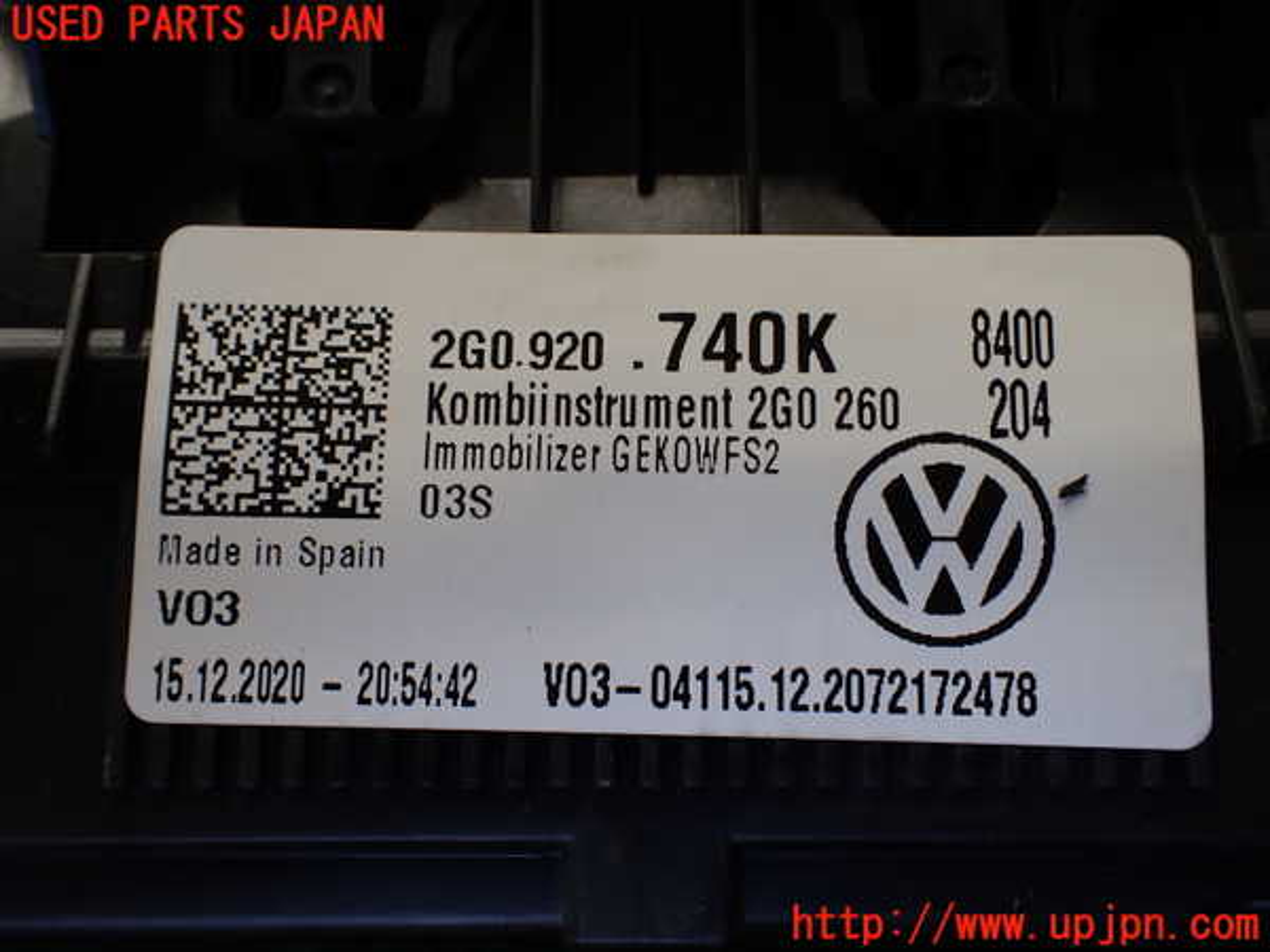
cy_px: 476
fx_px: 1101
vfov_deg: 46.8
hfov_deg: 60.0
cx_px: 635
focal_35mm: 30
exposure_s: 1/200
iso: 100
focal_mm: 5.4
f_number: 3.2
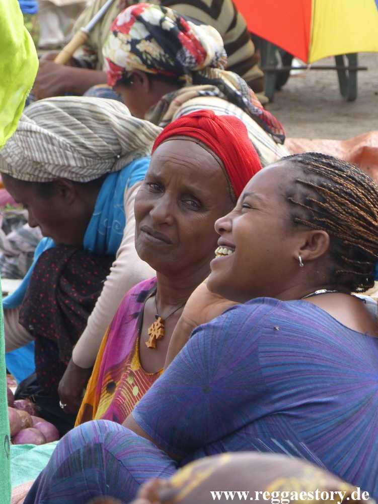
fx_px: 2968
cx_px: 189
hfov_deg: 7.3
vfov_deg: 9.7
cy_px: 252
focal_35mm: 204
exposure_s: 1/250
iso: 100
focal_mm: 36.7
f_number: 4
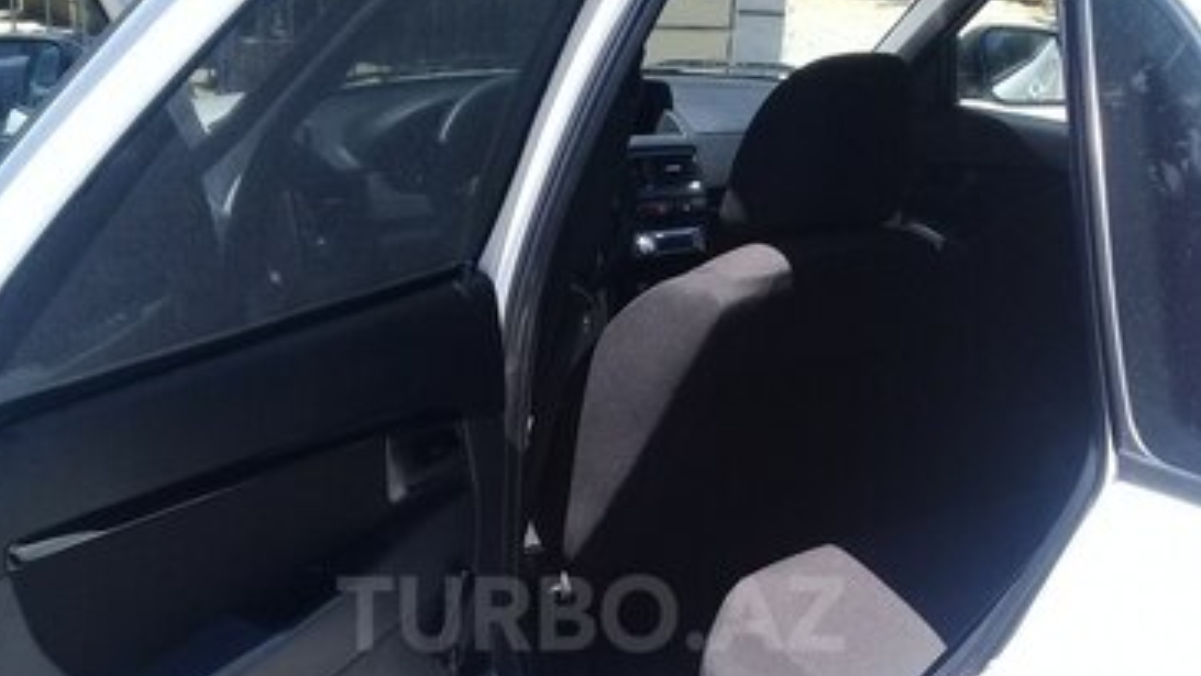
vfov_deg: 25.2
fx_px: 1465
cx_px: 591
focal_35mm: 46
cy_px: 613
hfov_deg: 44.6
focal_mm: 3.3
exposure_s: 1/456
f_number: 2.2
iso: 50
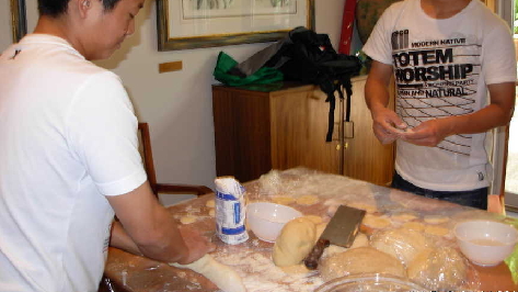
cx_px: 262
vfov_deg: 28.2
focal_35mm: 42
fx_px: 577
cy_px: 106
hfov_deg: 48.4
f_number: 2.9
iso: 79
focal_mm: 6.3
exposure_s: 1/22.6
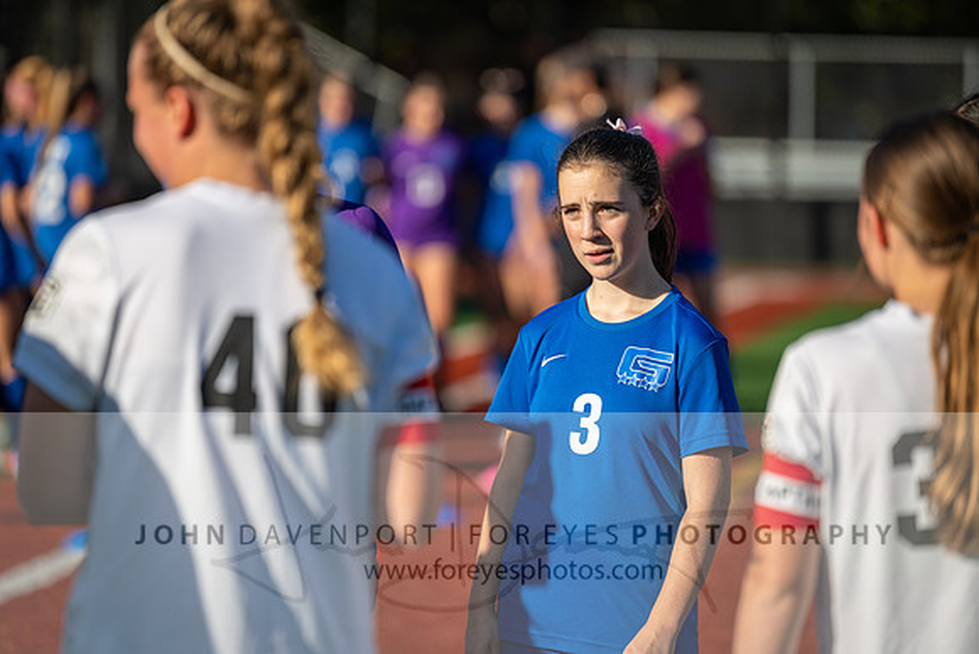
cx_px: 490
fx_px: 5440
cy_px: 327
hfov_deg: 10.3
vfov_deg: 6.9
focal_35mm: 200
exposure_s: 1/2000
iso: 125
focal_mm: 200
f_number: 2.8
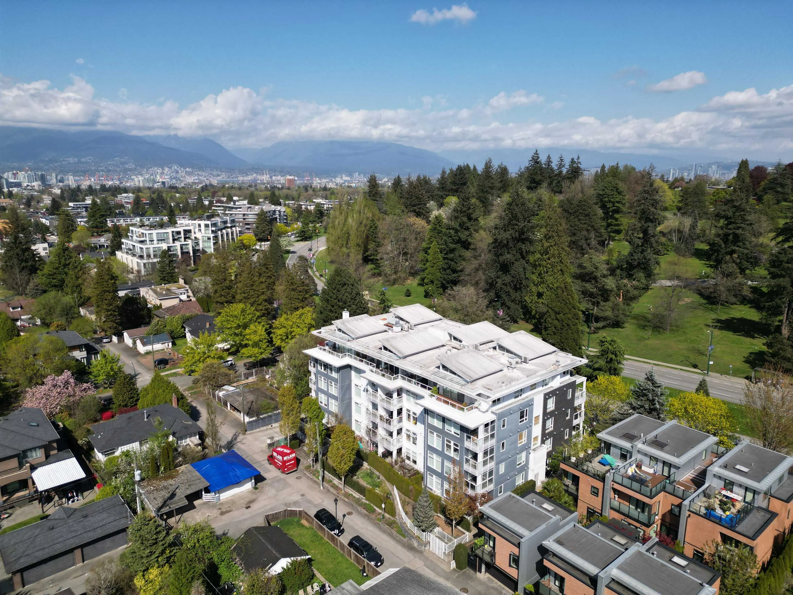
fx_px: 550
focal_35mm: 24
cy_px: 298
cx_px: 396
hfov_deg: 71.6
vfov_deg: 56.8
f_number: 1.7
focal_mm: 6.72
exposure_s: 1/240
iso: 130
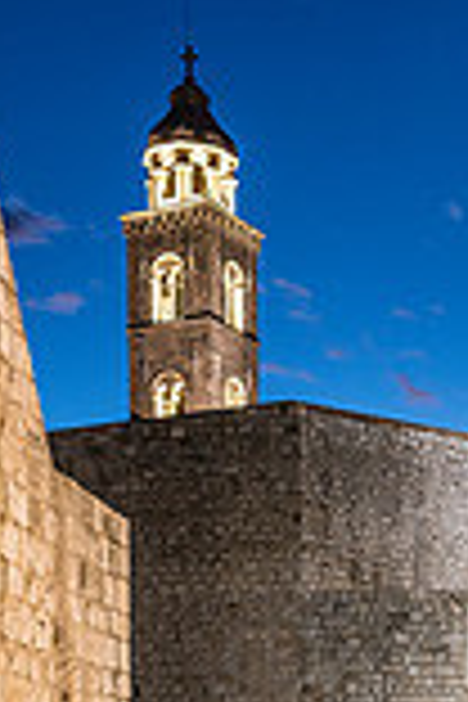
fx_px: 1462
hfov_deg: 17.9
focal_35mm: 75
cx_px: 405
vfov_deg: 24.6
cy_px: 824
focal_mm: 26
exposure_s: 1.6
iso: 400
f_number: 11
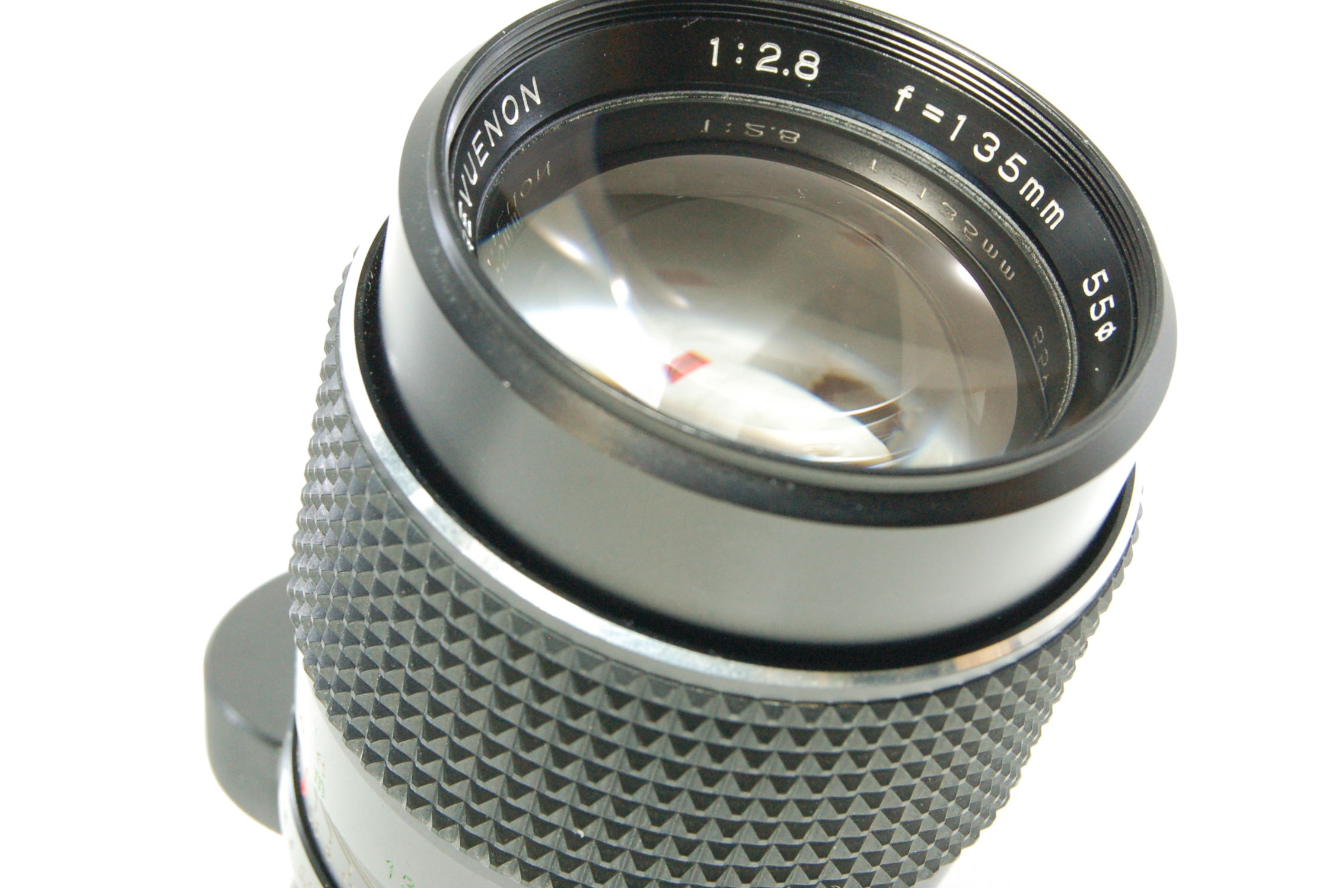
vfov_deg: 19.7
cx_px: 669
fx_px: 2560
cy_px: 444
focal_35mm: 69
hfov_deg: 29.3
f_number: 13
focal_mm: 46
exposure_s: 1/10
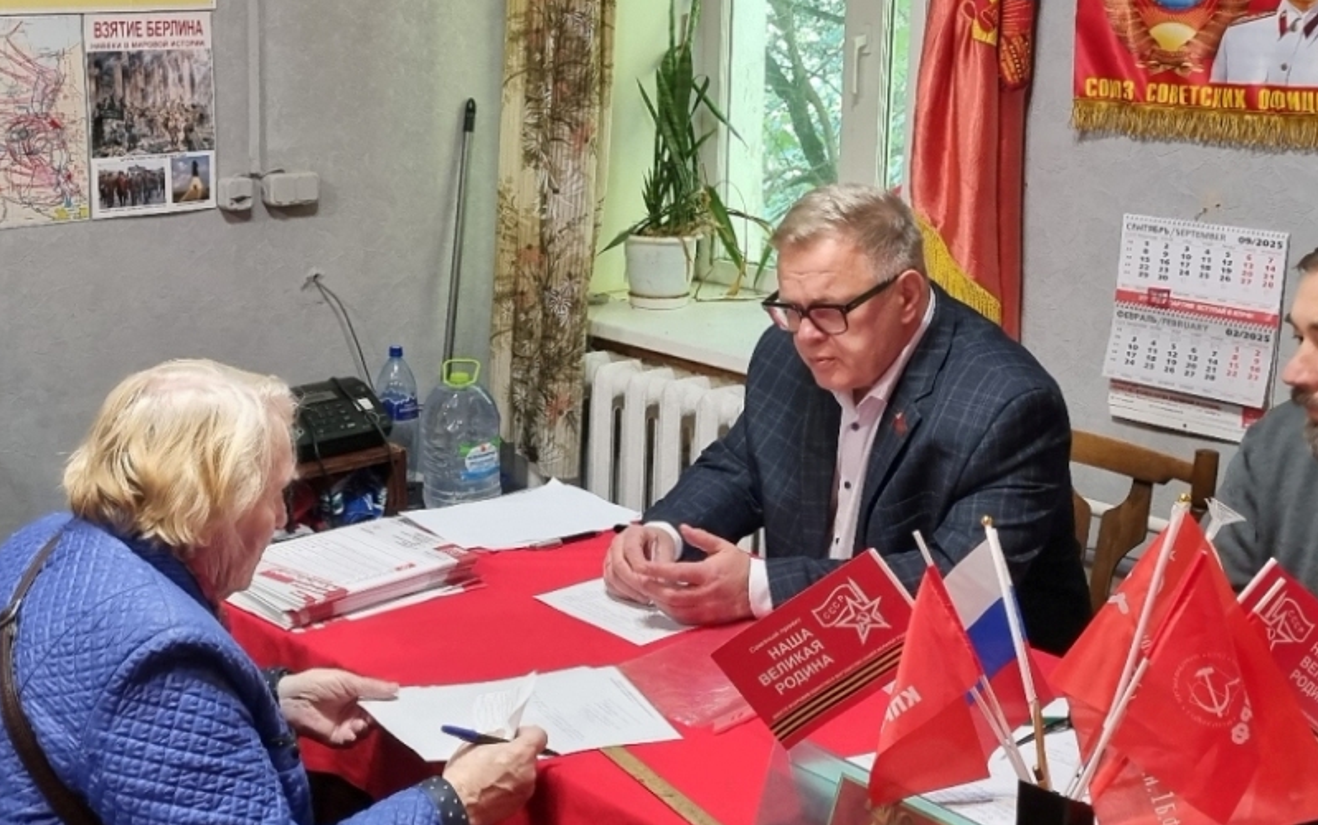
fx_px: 1797
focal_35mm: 50
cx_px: 505
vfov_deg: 25.8
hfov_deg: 40.0
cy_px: 330
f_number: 1.8
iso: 320
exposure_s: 1/50
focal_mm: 5.4
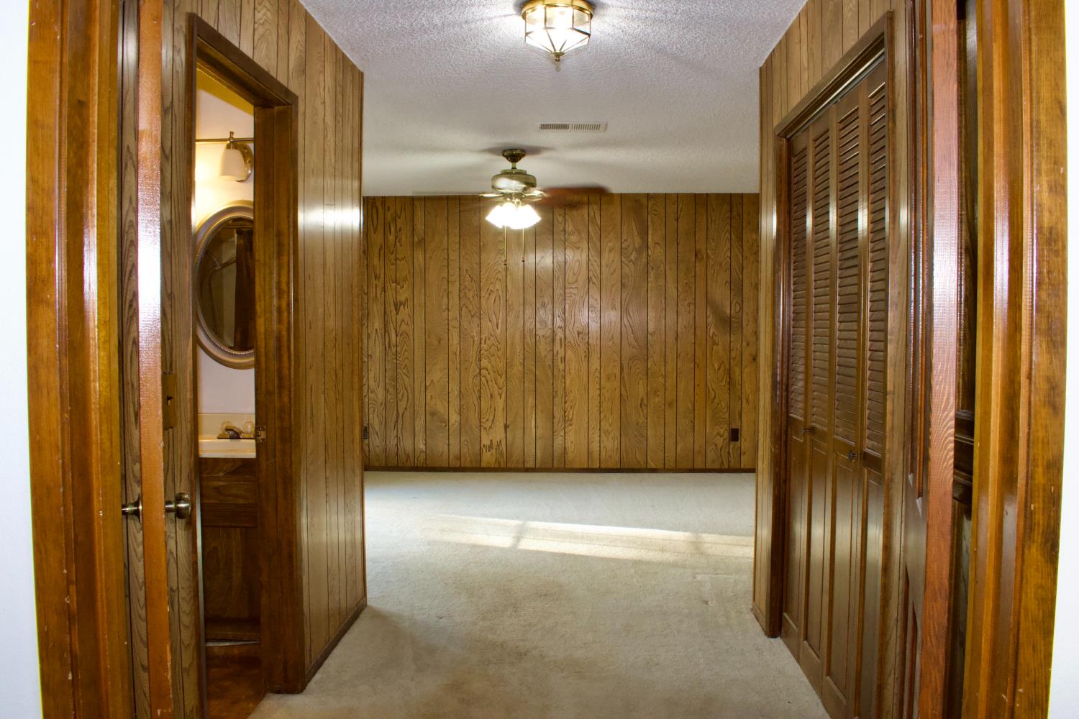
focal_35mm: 27
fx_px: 809
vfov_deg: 47.9
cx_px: 540
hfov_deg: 67.4
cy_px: 360
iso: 1600
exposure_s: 1/13
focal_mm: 18
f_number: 20
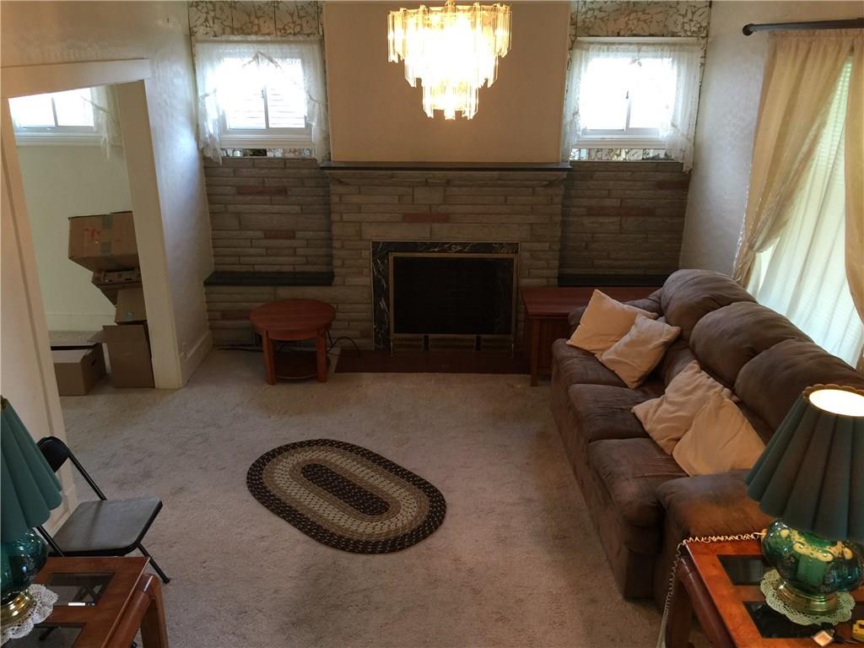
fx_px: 724
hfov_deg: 61.7
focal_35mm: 29
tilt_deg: -19.8
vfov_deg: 48.2
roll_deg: -0.2
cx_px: 432
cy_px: 324
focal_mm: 4.15
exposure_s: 1/15
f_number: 2.2
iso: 64
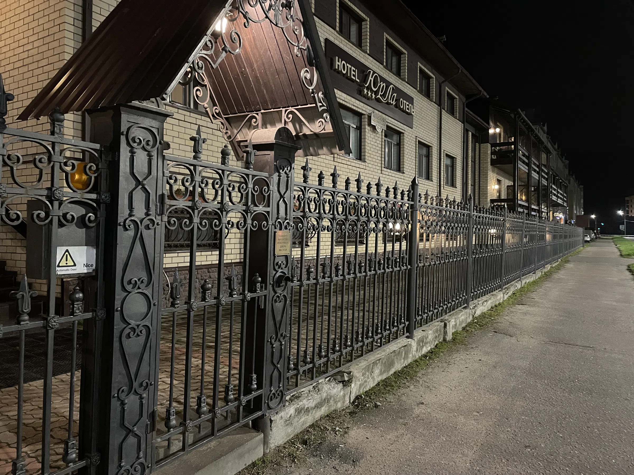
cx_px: 317
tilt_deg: +1.5
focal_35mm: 26
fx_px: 476
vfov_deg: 53.1
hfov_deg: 67.3
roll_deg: -0.3
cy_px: 238
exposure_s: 1/30
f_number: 1.6
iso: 1000
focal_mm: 4.2
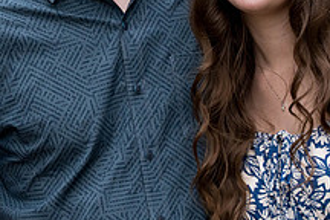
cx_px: 89
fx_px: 4785
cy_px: 8
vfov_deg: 2.6
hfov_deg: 3.9
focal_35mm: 522
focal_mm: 194
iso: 3200
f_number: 5
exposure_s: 1/200
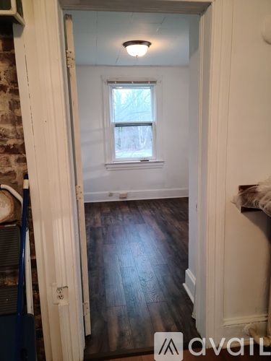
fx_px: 292
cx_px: 136
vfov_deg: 63.4
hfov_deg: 49.7
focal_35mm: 28
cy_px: 180
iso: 250
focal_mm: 5.9
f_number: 2
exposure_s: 1/60
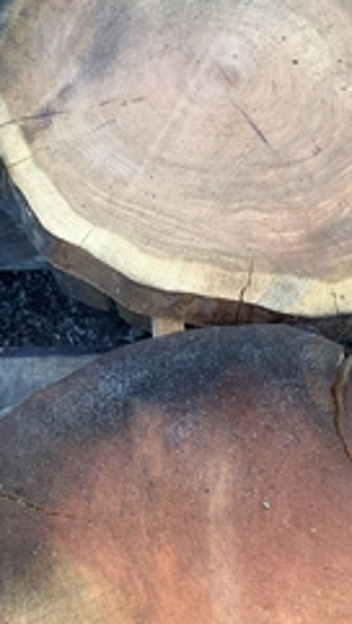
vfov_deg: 37.2
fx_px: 927
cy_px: 290
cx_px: -26
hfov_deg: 20.6
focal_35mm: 56
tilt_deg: -69.8
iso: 40
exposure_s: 1/120
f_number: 2.4
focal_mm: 3.3
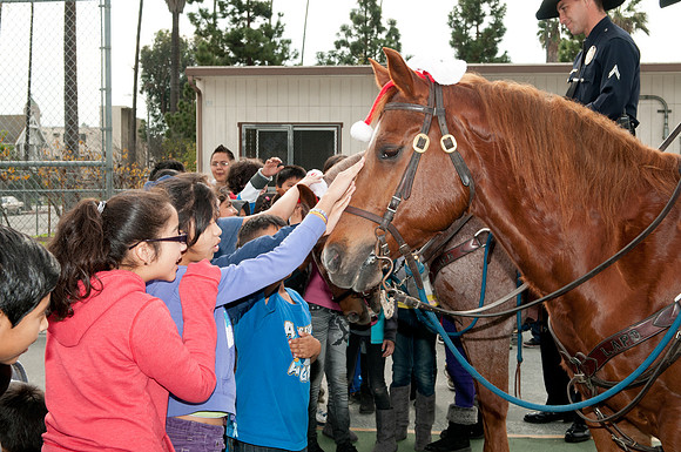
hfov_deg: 41.2
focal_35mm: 48
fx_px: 907
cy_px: 226
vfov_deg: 28.0
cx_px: 340
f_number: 9
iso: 320
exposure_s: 1/320
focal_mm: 32
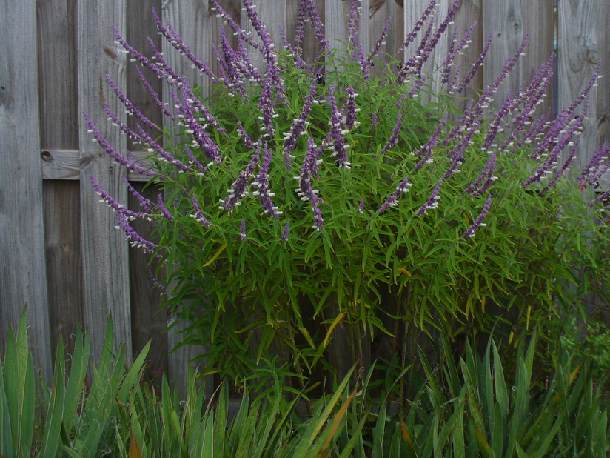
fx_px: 811
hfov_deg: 41.0
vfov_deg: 31.5
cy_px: 191
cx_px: 372
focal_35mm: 46
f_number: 2.8
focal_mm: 6.1
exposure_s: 1/160
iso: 80
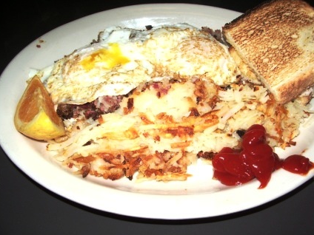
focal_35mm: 37
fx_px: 336
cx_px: 164
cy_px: 112
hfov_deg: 50.1
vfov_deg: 38.7
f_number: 4.3
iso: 100
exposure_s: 1/40
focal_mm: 5.8
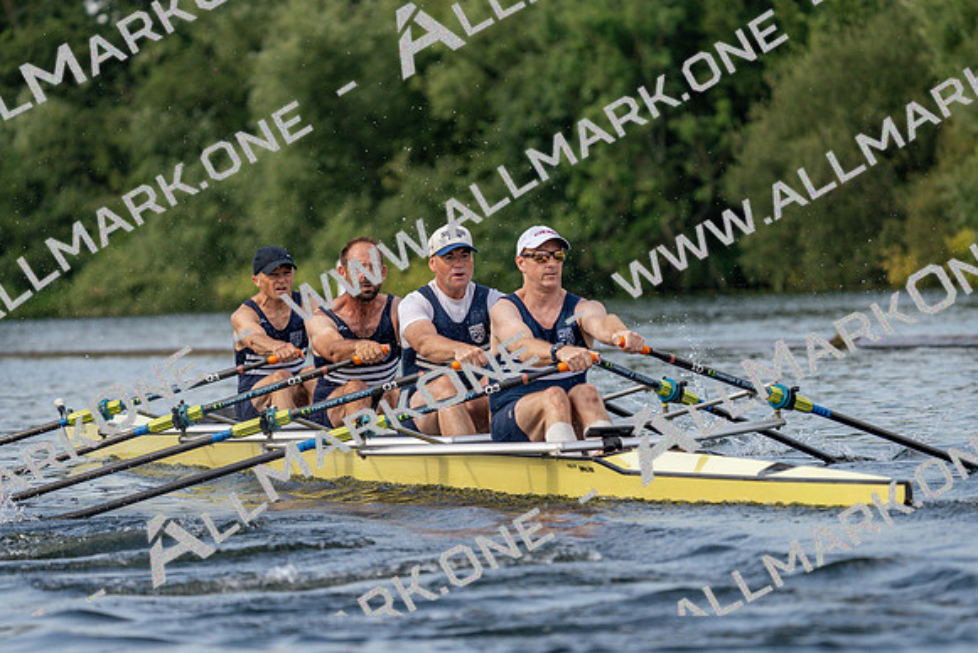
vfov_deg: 5.0
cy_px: 326
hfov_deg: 7.5
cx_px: 489
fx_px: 7418
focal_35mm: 273
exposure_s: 1/1600
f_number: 5.6
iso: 400
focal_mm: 273
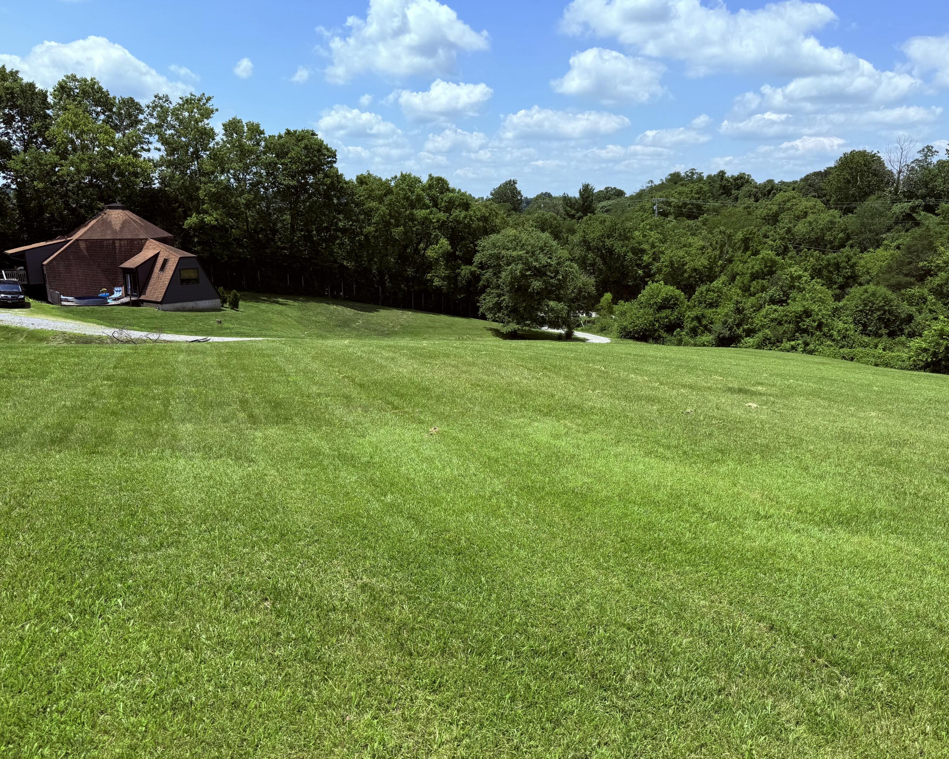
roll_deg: -0.6
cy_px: 392
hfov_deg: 66.0
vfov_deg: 54.9
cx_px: 476
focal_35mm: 26
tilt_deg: -13.0
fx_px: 730
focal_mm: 6.76
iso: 80
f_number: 1.78
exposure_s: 1/4167
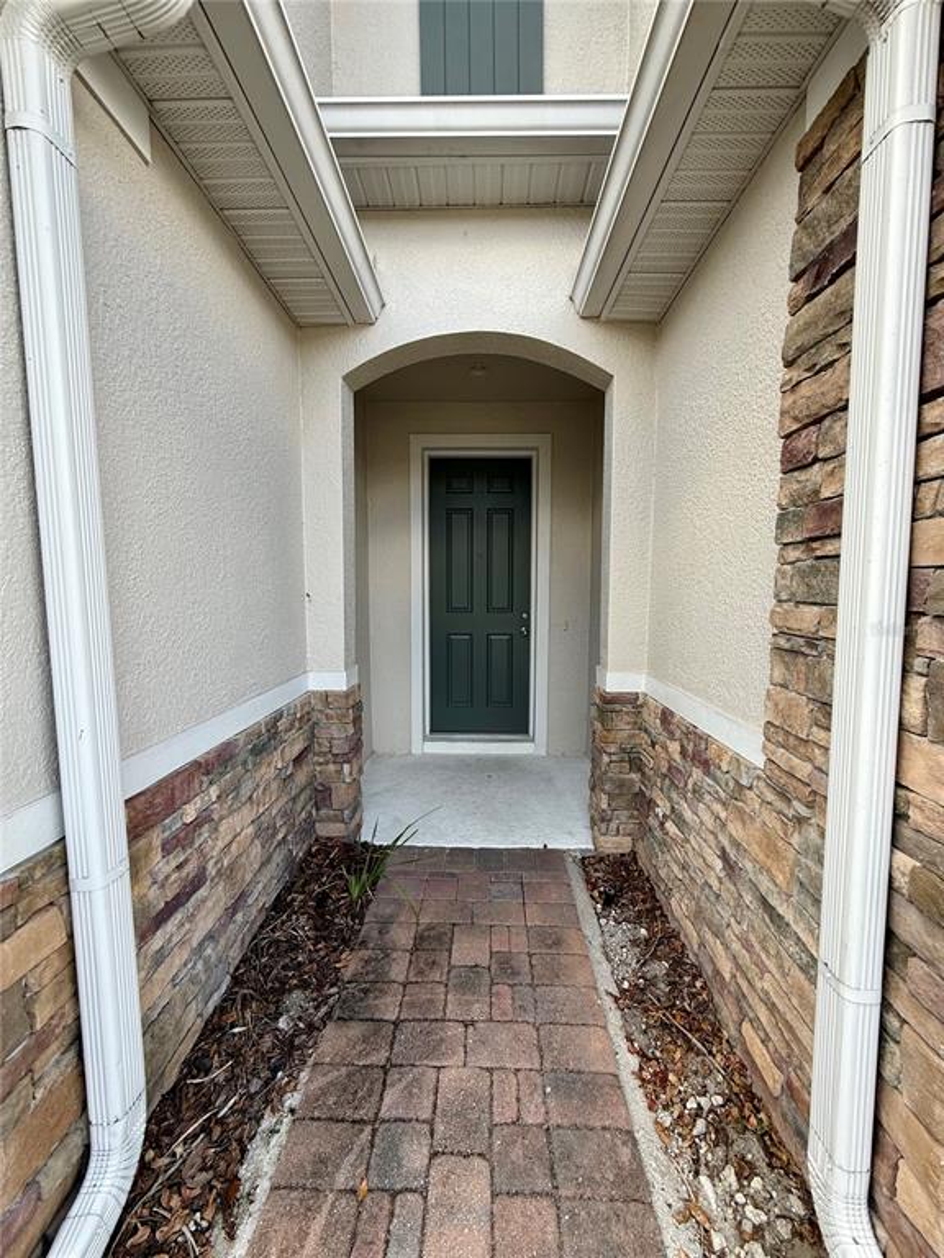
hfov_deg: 85.7
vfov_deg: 102.1
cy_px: 629
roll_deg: -2.4
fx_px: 509
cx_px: 472
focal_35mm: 14
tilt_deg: -3.5
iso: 40
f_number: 2.2
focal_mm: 2.22
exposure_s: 1/101
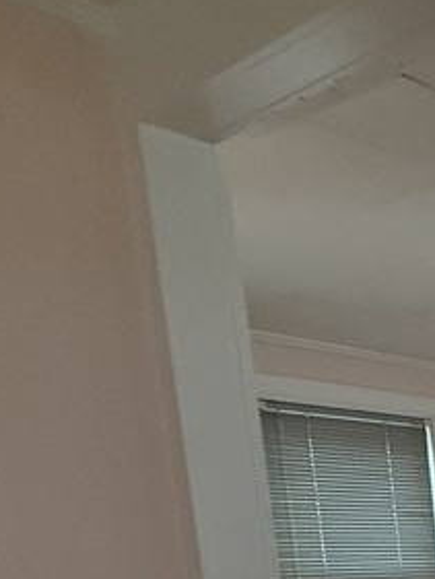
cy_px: 666
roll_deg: +0.8
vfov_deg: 32.2
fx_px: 854
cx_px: 930
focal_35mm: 51
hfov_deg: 17.3
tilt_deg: -11.7
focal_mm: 2.22
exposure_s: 1/120
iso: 400
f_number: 2.2
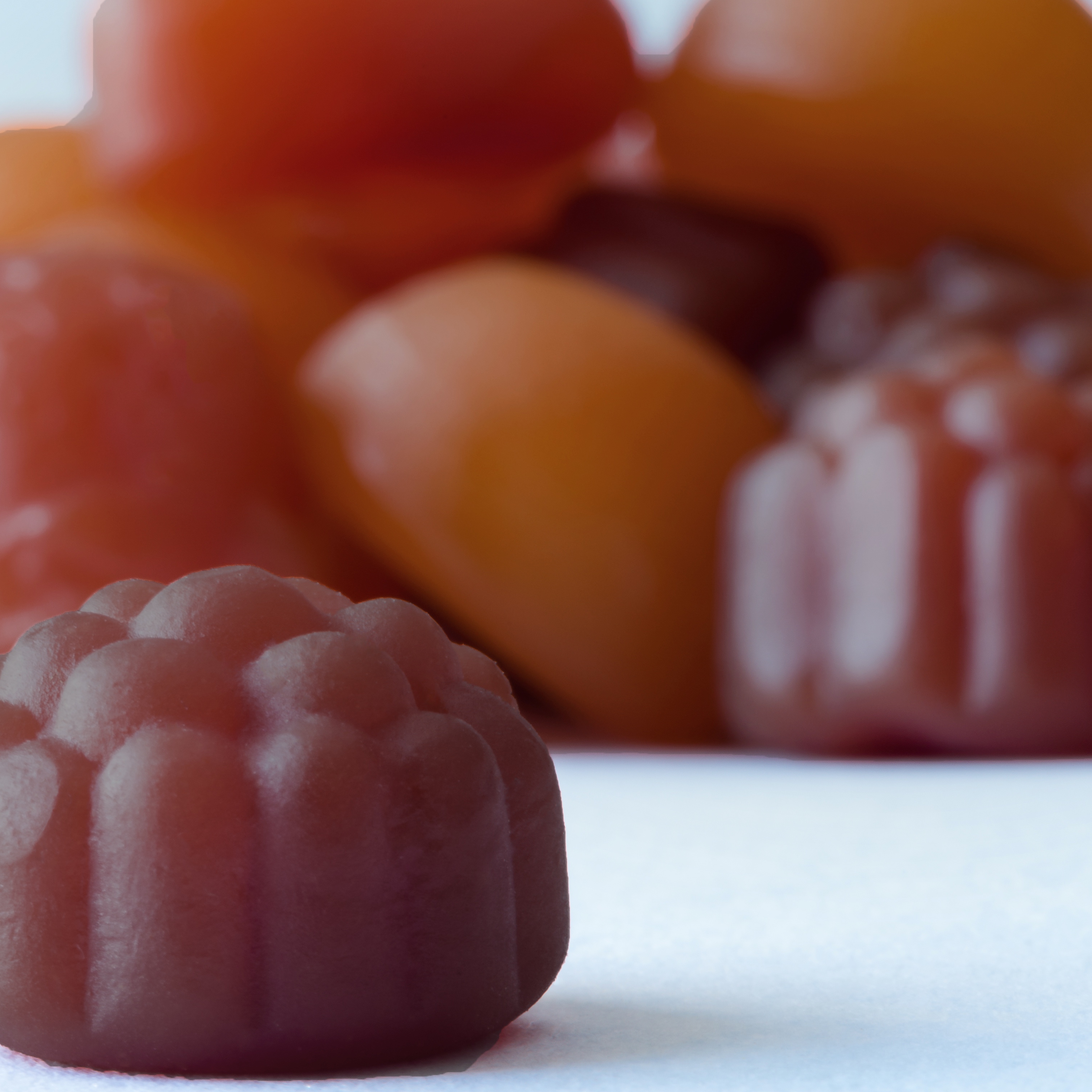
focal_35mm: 152
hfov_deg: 11.5
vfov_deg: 11.5
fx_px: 5425
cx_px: 308
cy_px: 466
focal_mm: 90
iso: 160
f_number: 36
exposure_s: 4
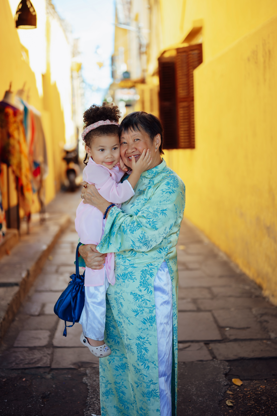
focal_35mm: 50
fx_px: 577
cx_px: 138
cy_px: 208
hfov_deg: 27.0
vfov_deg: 39.6
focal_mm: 50
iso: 200
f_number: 2
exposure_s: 1/640
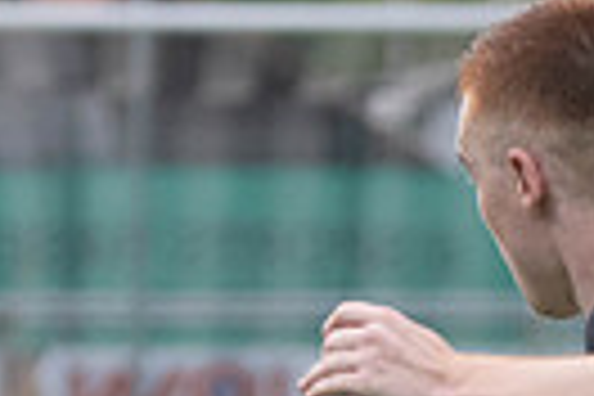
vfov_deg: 1.1
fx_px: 20178
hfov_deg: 1.7
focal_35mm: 1223
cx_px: -658
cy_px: 554
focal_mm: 200
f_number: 5.6
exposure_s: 1/1600
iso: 1600
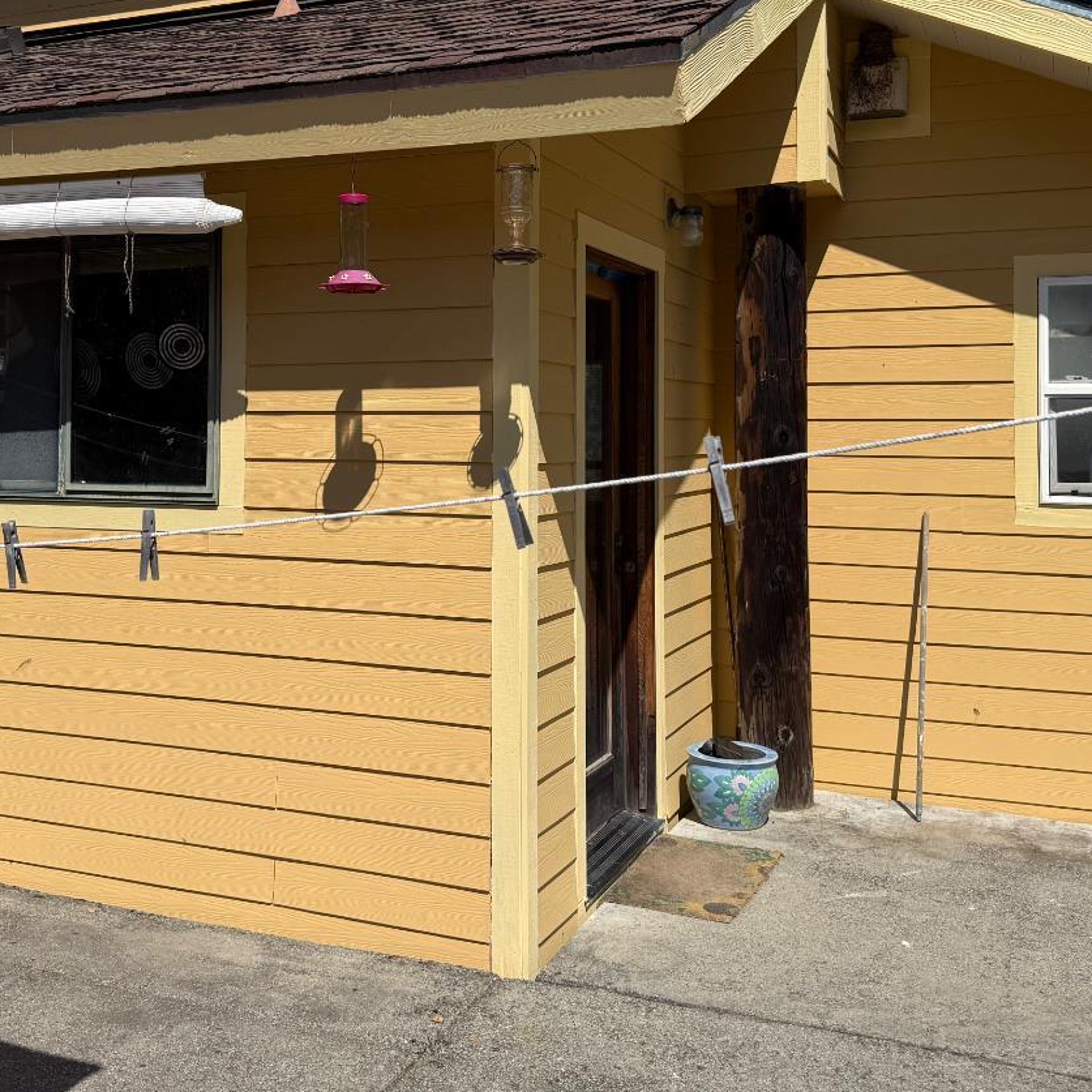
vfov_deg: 43.4
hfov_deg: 43.6
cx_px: 419
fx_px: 1356
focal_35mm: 38
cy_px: 393
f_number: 1.78
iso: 80
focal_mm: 6.76
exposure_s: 1/8130
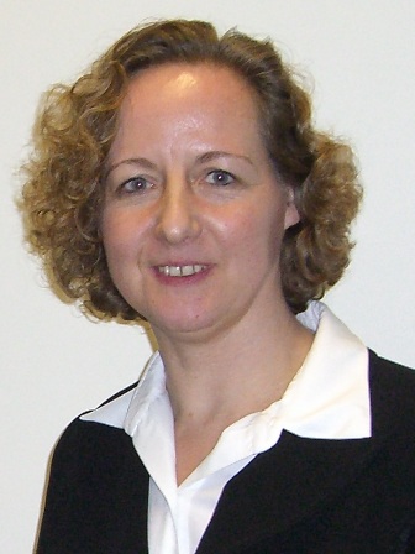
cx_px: 208
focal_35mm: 38
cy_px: 277
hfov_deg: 37.7
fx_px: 607
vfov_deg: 49.0
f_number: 2.8
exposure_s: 1/60
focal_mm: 7.9
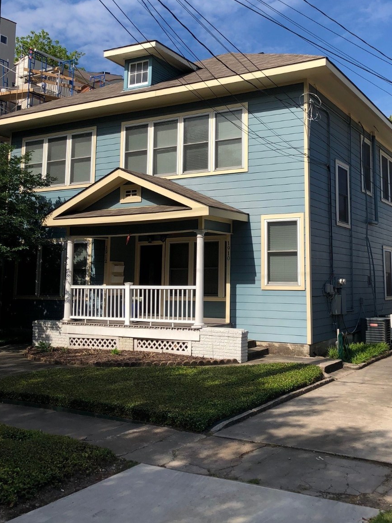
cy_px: 210
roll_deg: +0.9
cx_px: 253
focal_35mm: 37
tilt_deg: +8.5
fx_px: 558
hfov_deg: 38.3
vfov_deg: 49.8
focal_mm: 4
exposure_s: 1/2558
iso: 20
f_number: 1.8
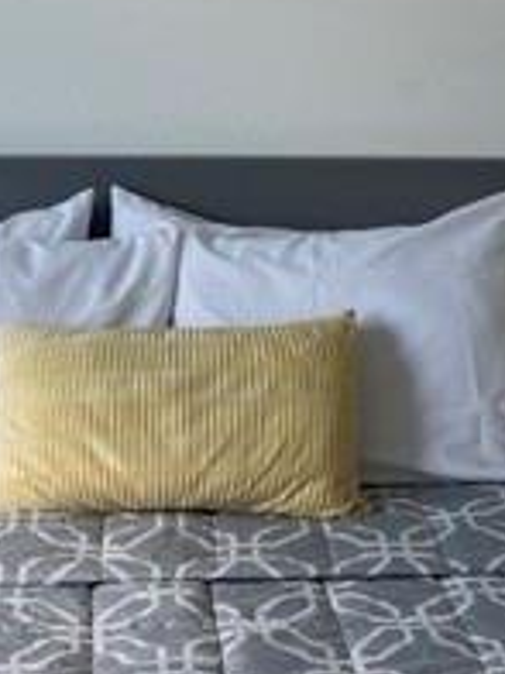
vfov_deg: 22.2
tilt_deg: -5.2
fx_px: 1653
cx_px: 203
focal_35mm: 85
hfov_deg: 17.4
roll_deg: -0.3
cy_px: 3
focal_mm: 5.7
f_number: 1.5
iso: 40
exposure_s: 1/120
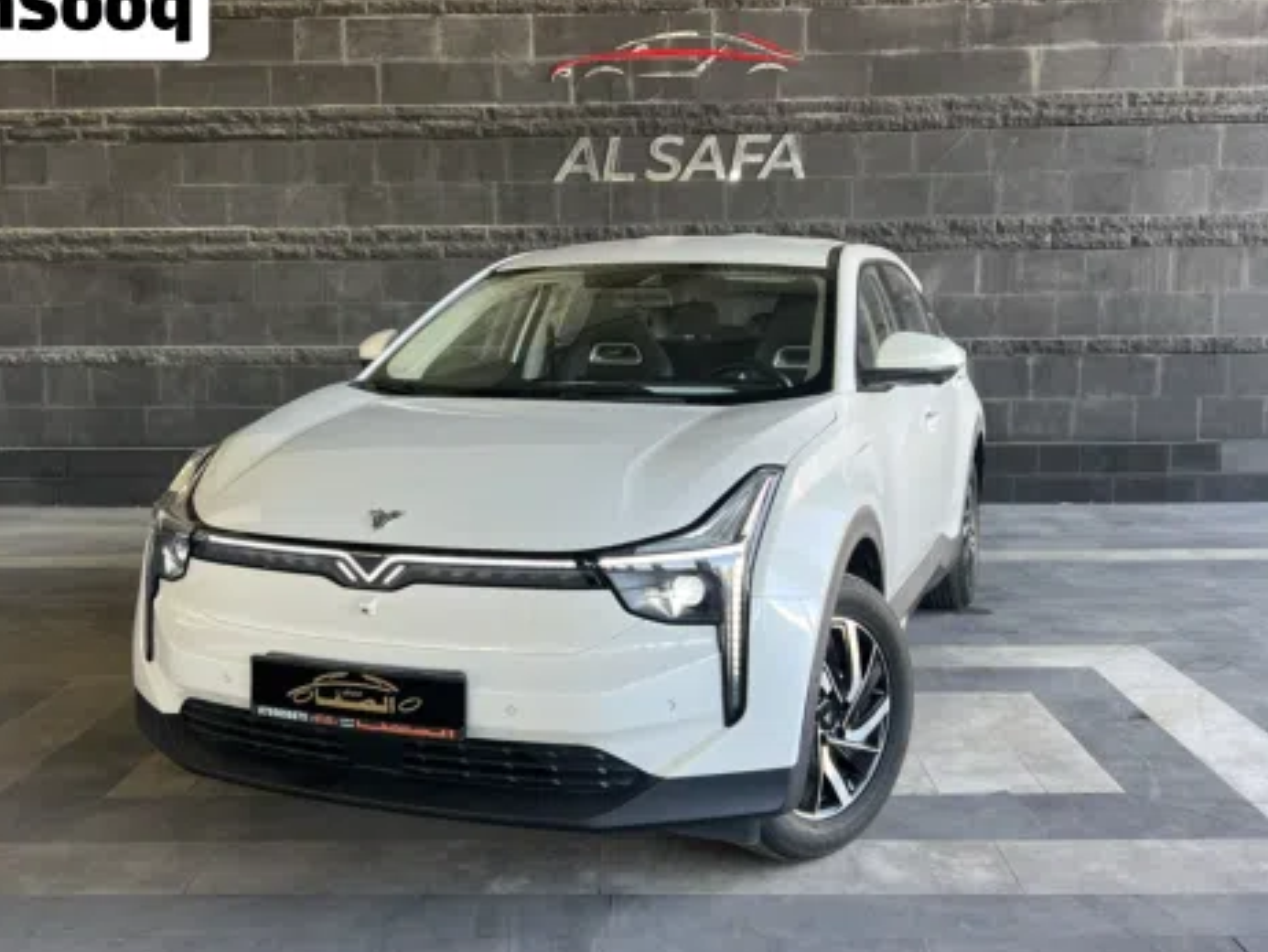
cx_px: 623
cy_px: 455
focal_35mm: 36
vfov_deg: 39.7
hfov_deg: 51.3
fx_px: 1319
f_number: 1.5
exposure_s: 1/124
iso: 50
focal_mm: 5.7
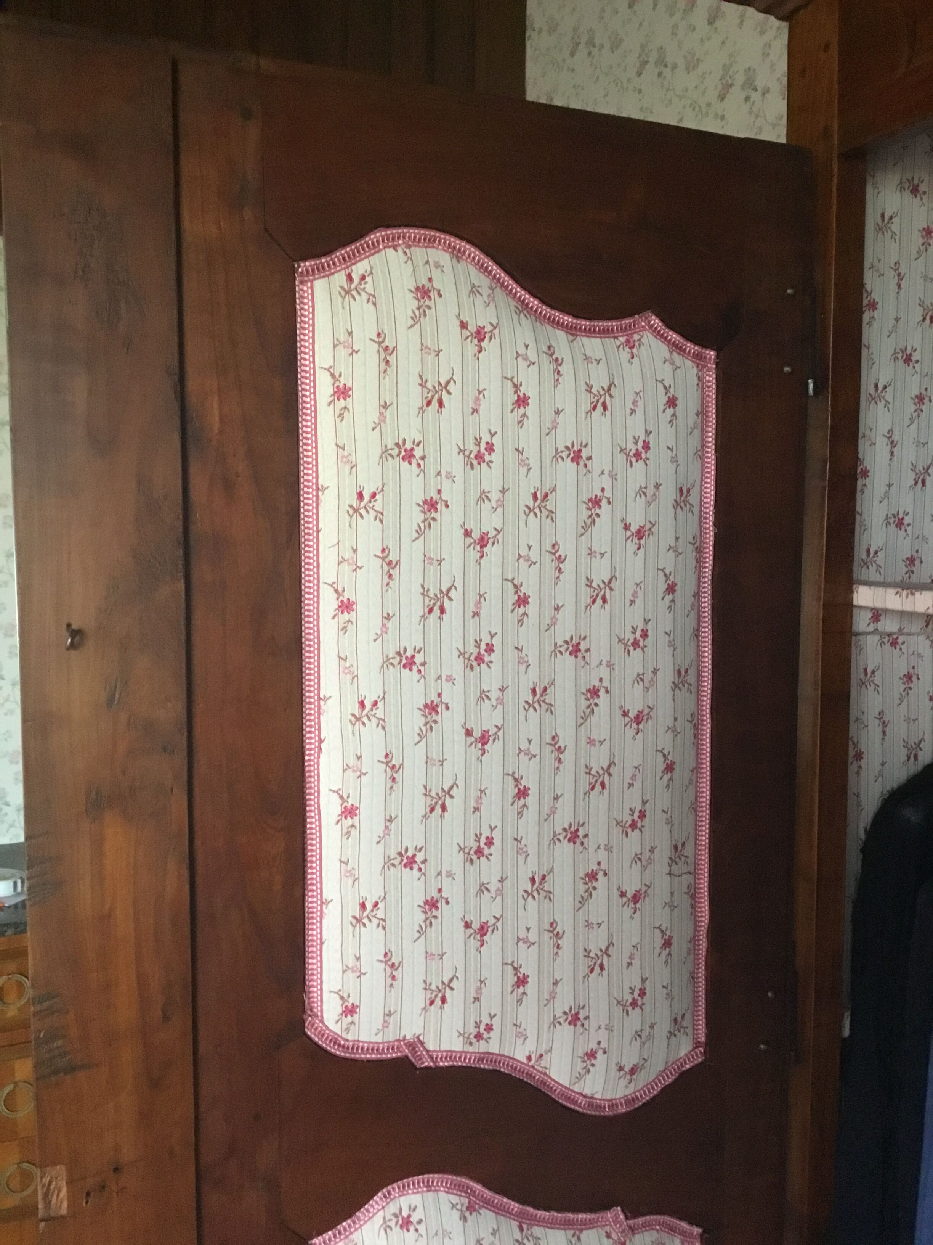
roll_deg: +0.4
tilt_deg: -5.8
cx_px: 466
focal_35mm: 31
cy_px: 622
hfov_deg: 45.4
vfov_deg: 58.4
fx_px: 1114
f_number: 2.4
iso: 250
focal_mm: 3.3
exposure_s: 1/25
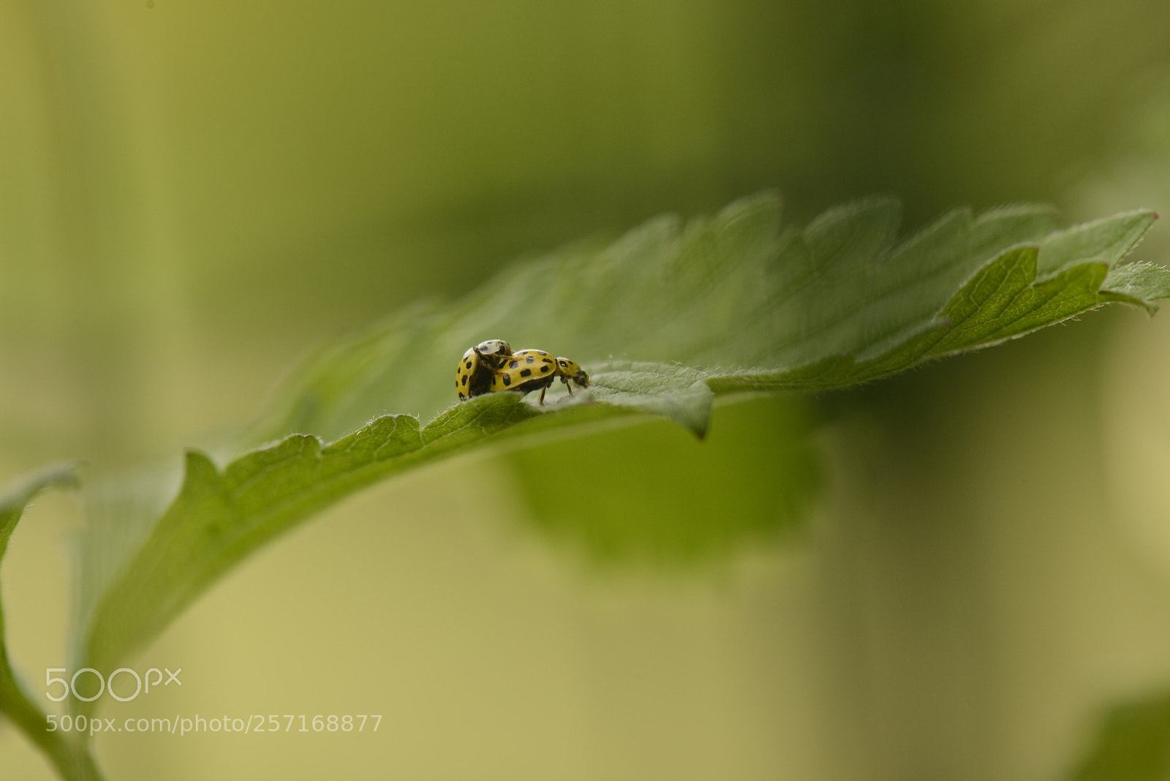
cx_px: 585
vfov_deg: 13.1
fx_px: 3414
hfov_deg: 19.4
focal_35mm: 105
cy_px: 390
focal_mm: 105
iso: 500
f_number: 9
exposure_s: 1/200
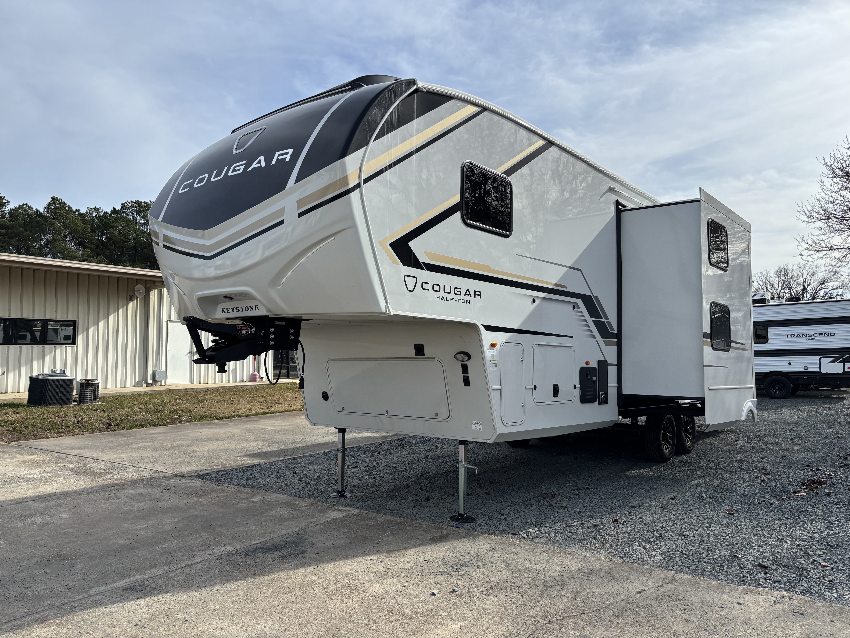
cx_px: 425
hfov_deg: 67.3
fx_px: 638
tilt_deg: +2.5
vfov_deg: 53.1
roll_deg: +0.0
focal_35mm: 26
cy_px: 319
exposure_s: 1/3937
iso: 50
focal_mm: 5.96
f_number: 1.6
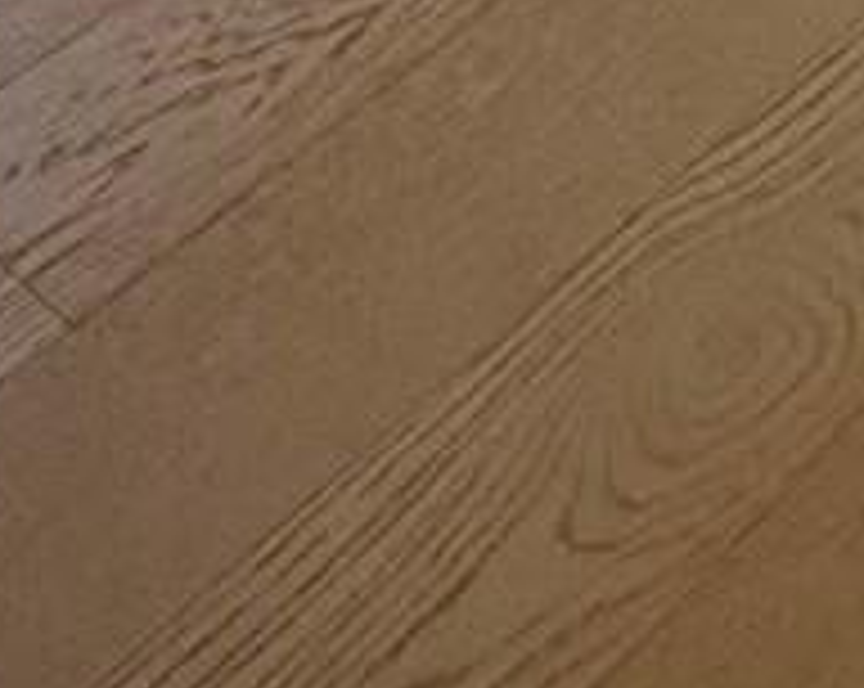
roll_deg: +1.6
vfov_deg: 9.2
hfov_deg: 16.3
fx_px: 2911
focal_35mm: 114
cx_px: 1012
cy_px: -1673
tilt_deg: -8.1
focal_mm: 2.22
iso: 64
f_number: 2.2
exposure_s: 1/108
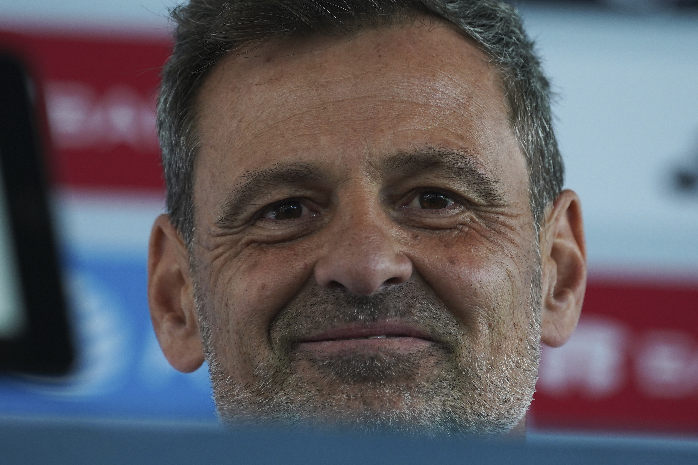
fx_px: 8550
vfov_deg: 3.1
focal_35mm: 441
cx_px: 349
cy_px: 232
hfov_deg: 4.7
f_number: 6.3
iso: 1600
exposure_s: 1/200
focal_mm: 294
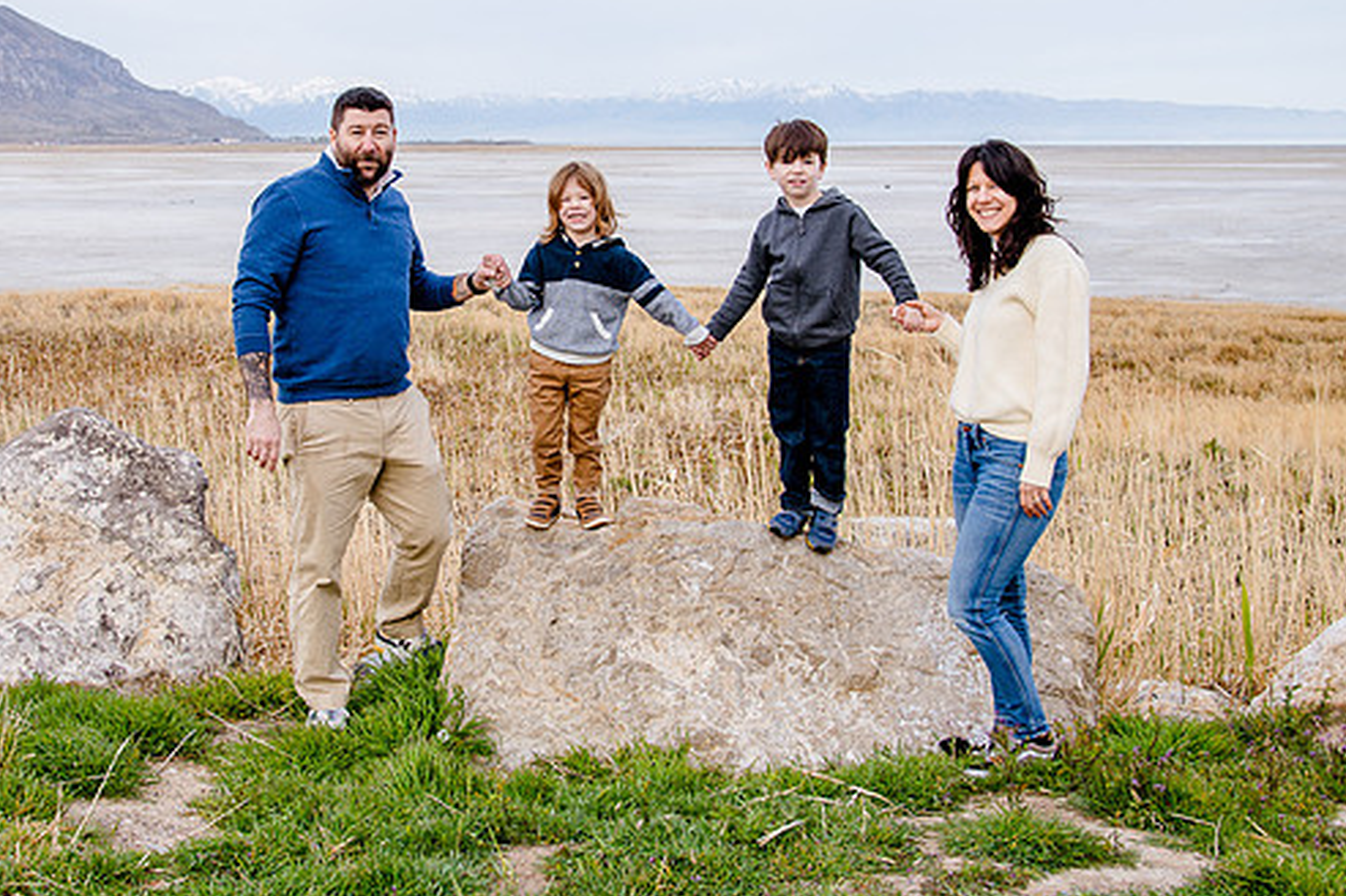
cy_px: 319
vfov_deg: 29.1
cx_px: 501
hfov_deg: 42.4
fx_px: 1719
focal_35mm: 46
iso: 200
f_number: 5.6
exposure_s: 1/250
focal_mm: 30
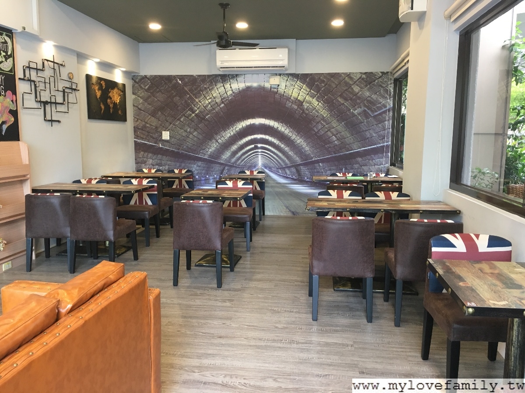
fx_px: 440
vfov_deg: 48.2
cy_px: 196
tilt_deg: -7.1
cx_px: 262
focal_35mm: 29
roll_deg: -0.4
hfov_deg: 61.7
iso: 100
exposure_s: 1/30
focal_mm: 4.15
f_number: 2.2
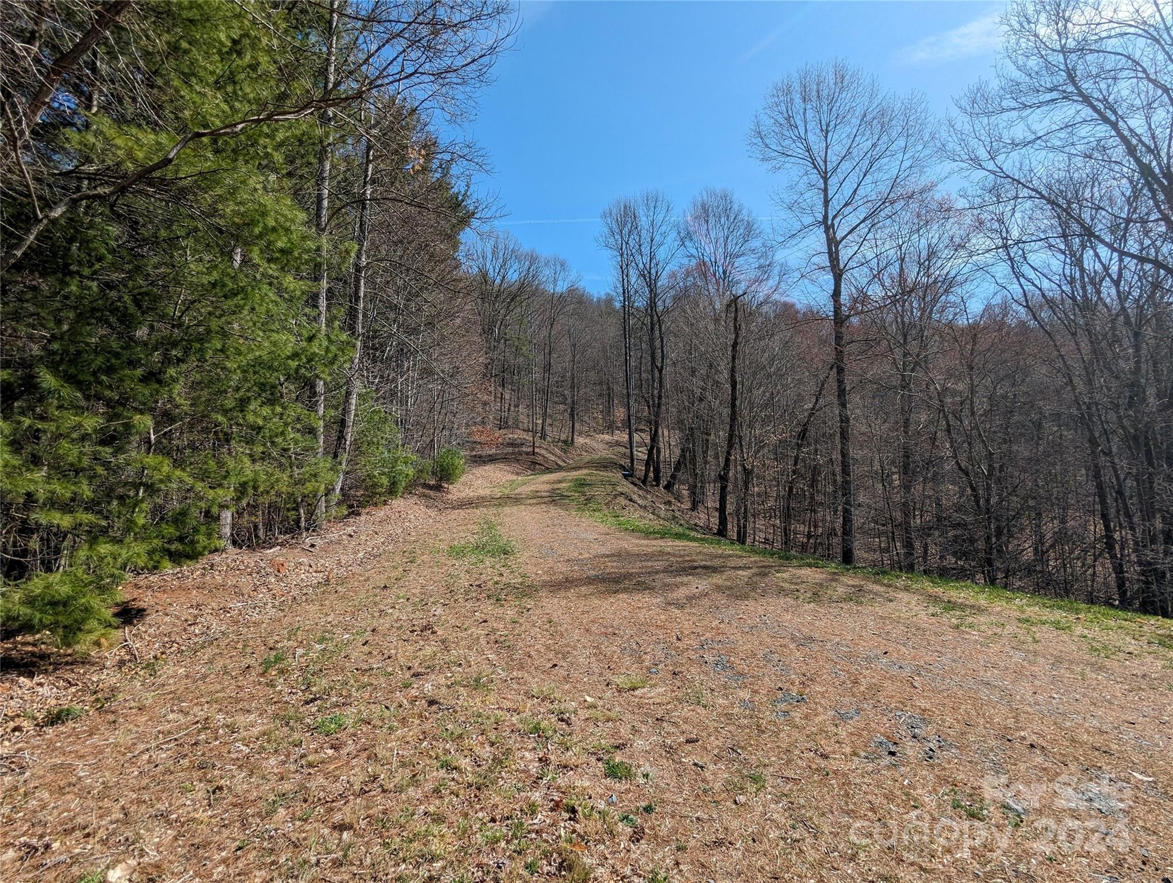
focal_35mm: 16
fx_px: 543
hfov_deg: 94.4
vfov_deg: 78.2
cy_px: 442
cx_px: 586
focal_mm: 2.35
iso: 43
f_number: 2.2
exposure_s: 1/1431
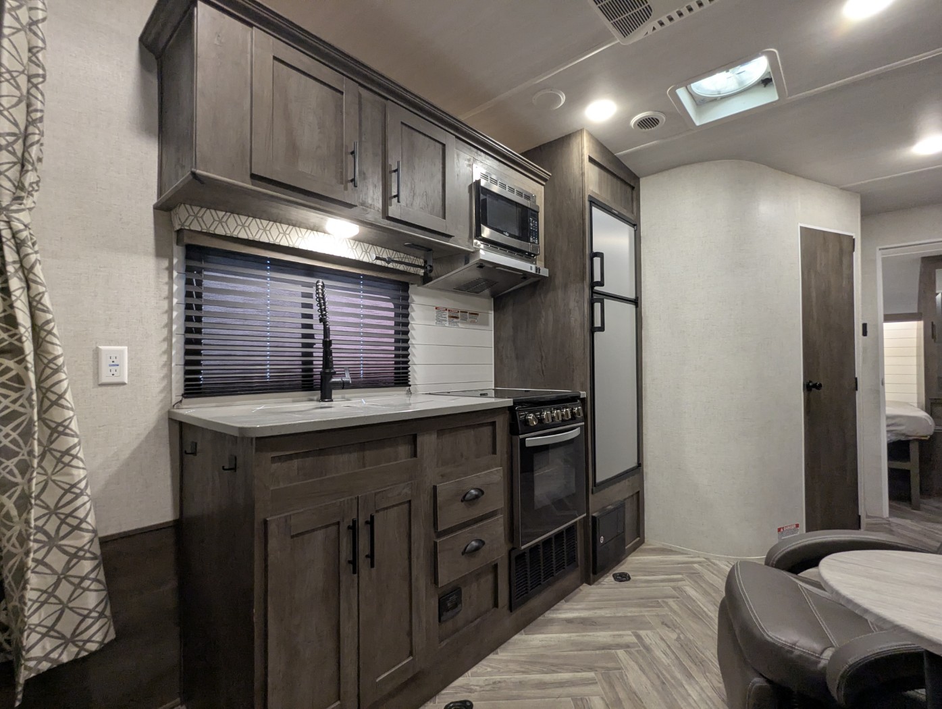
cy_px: 354
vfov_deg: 78.2
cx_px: 471
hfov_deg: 94.4
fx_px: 436
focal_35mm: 16
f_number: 2.2
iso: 245
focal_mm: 2.35
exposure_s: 1/41.3
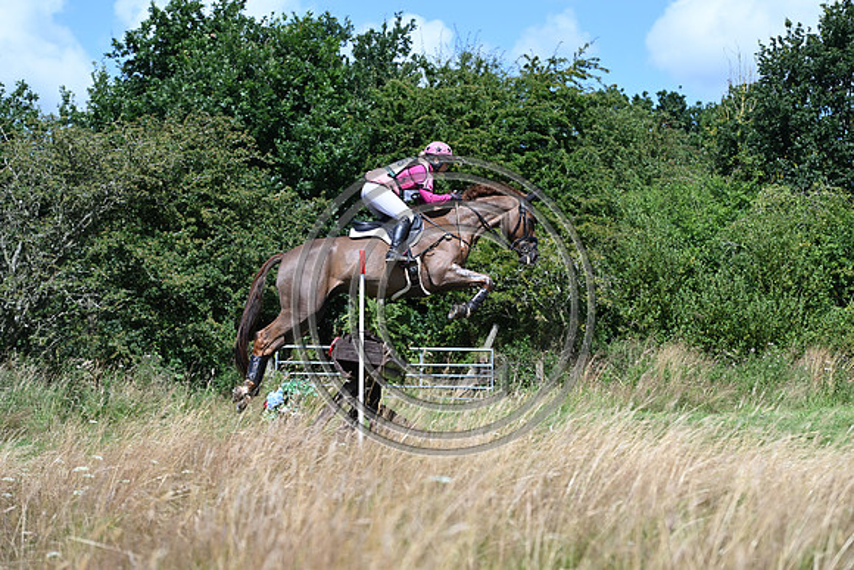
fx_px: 2183
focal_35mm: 92
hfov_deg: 22.1
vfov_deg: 14.9
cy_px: 285
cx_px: 427
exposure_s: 1/1250
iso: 220
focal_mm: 92
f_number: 4.5
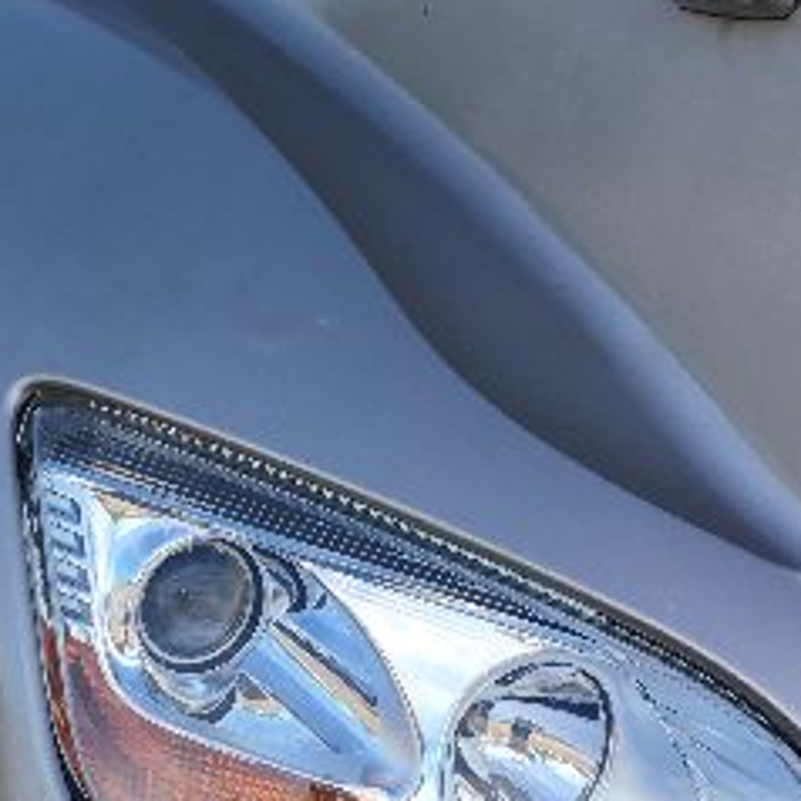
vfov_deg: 25.0
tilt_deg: -8.5
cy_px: 347
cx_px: 98
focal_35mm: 69
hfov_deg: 24.4
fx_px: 1806
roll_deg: -10.9
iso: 25
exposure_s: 1/472
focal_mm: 4.15
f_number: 2.2
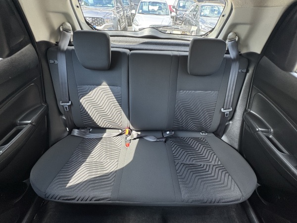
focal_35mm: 14
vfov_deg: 85.7
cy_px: 112
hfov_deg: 102.1
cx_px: 148
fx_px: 120
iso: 64
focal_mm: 2.22
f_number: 2.2
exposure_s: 1/99
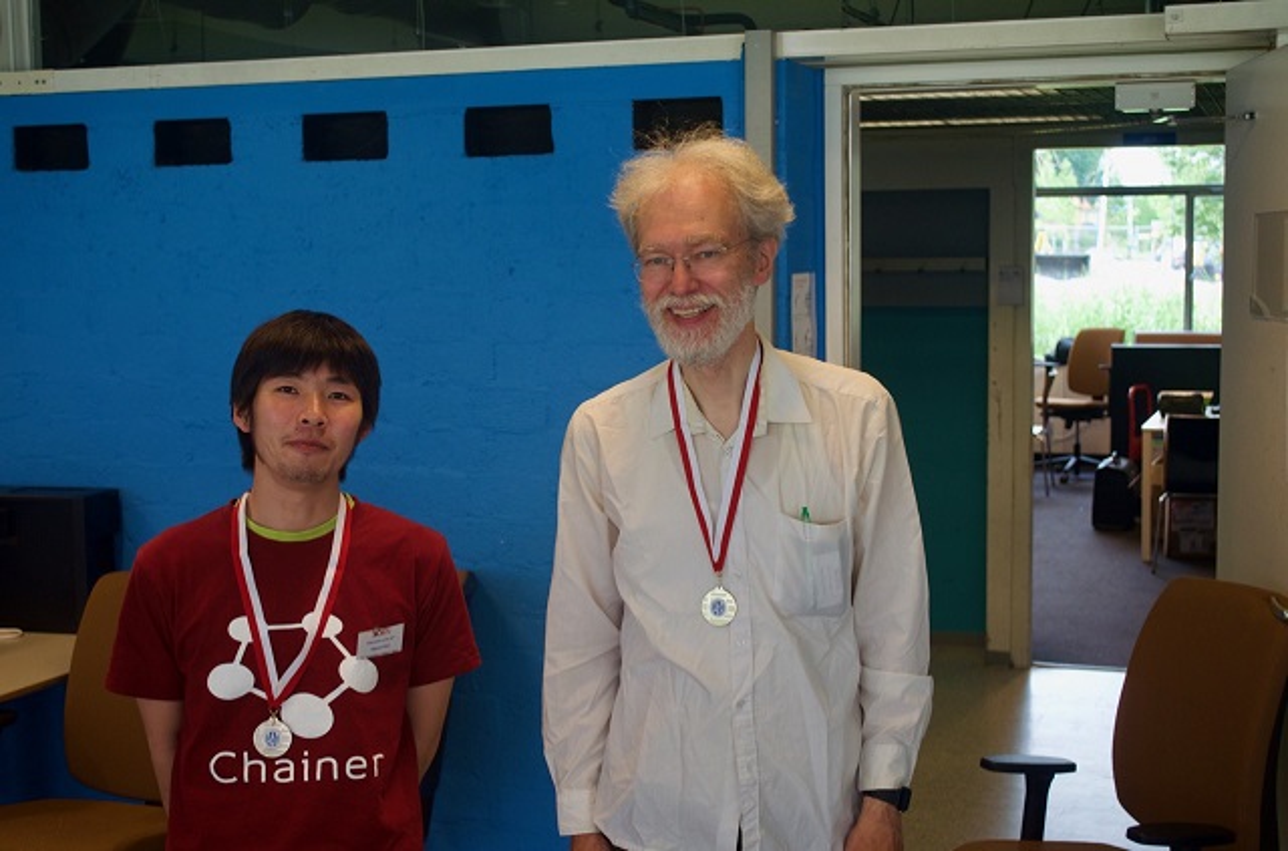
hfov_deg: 37.9
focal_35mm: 52
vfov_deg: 25.6
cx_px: 644
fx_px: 1873
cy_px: 426
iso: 400
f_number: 5
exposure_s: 1/100
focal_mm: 35
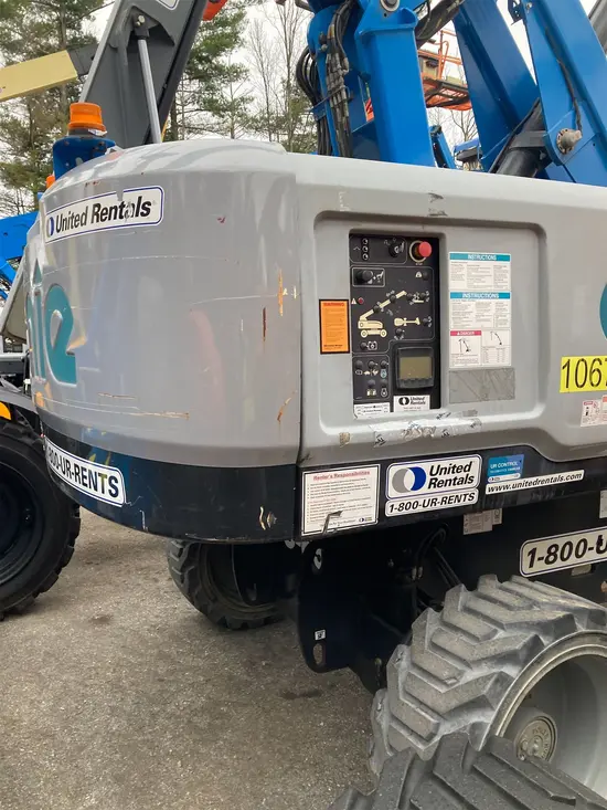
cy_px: 405
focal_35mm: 28
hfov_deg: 49.8
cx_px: 304
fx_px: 654
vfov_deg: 63.4
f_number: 1.8
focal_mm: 3.99
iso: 80
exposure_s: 1/121
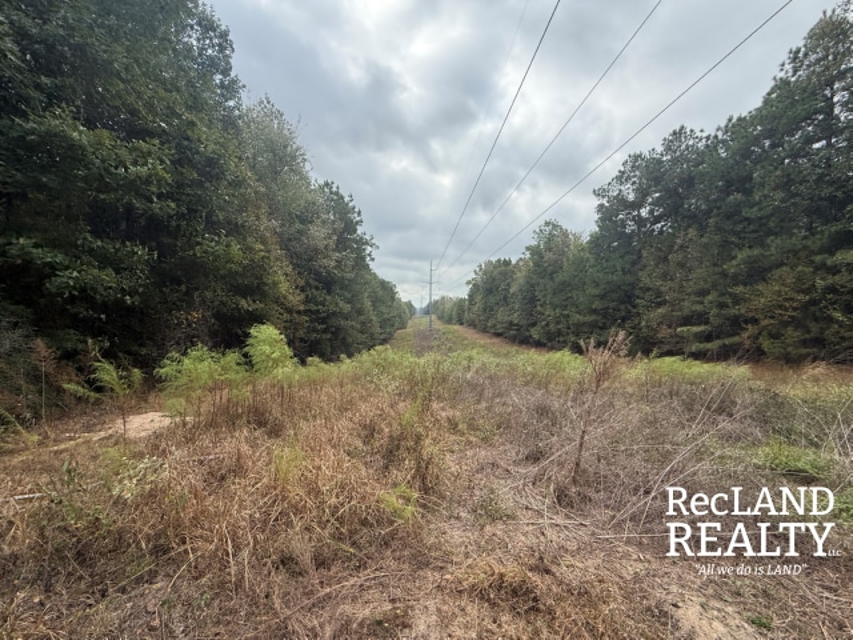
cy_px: 320
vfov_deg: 85.7
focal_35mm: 14
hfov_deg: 102.1
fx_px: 345
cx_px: 426
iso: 64
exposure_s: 1/1125
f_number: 2.2
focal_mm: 2.22
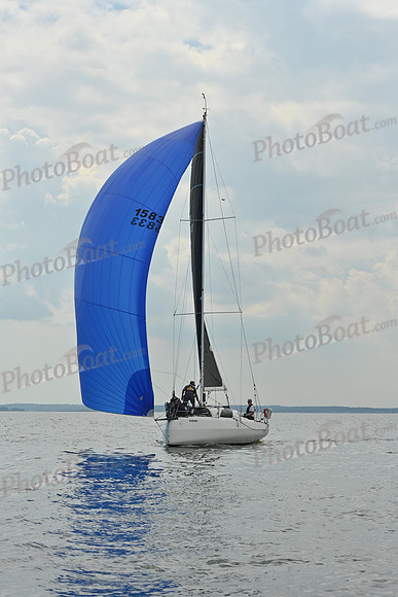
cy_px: 298
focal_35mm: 92
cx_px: 199
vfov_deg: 22.1
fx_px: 1525
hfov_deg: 14.9
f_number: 11
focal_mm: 92
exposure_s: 1/1250
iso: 320
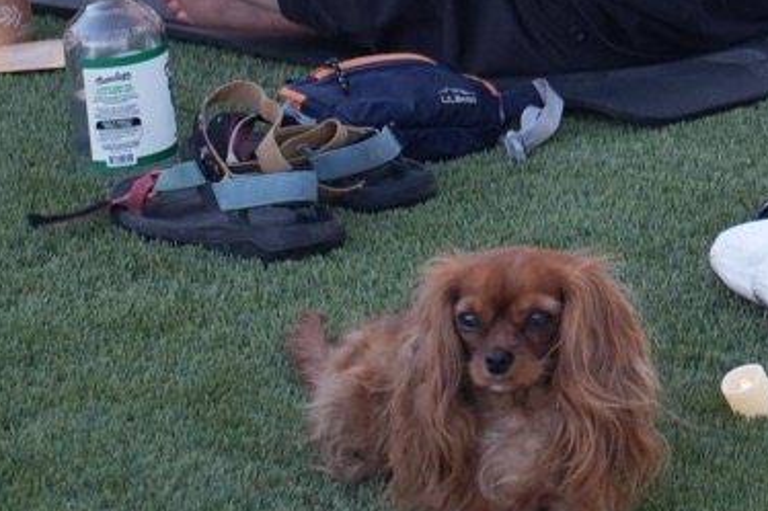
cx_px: 1345
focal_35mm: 265
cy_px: -419
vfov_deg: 5.1
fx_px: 5651
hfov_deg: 7.6
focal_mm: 55
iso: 800
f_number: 2.8
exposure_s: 1/250
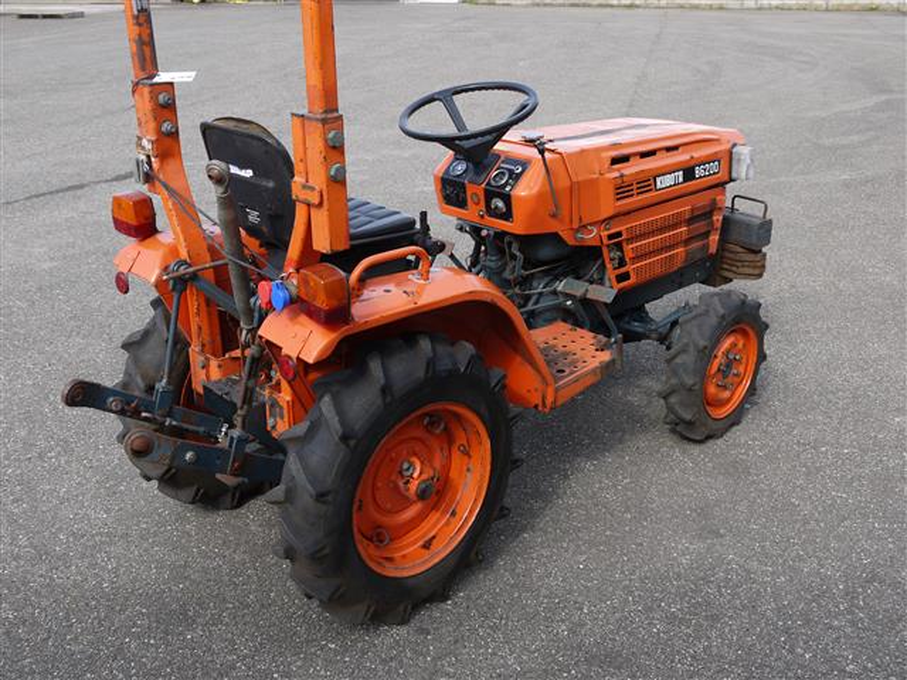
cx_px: 454
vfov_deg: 36.0
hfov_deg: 46.8
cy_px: 340
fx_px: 1048
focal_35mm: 40
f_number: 6.3
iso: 100
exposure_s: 1/200
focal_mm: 20
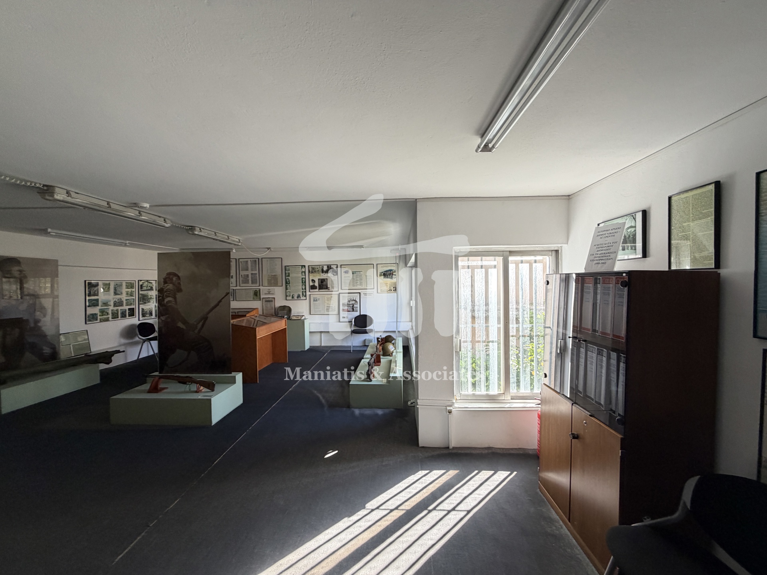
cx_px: 384
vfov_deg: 85.7
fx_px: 310
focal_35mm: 14
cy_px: 288
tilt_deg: -0.8
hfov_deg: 102.1
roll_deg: +0.3
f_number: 2.2
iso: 160
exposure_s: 1/121
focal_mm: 2.22
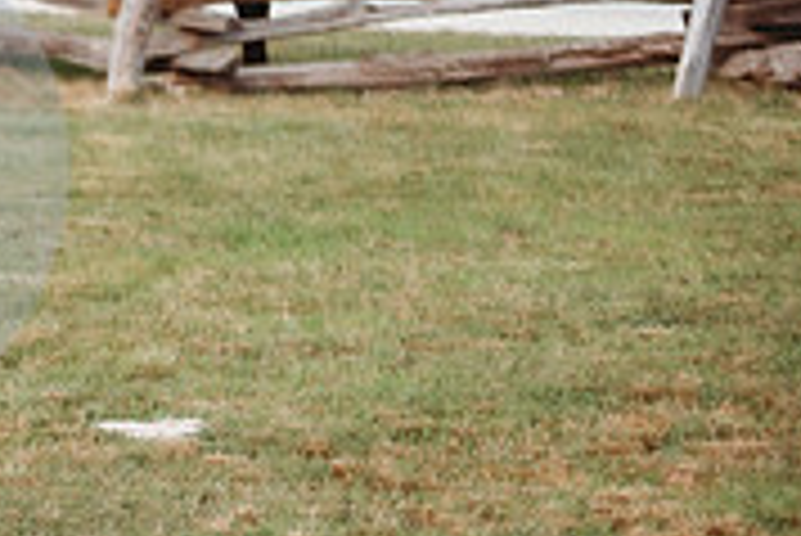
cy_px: -34
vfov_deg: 6.0
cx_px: -459
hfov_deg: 8.8
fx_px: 5077
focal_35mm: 228
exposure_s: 1/250
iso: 1000
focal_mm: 70
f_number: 2.8
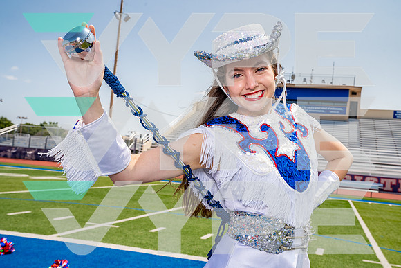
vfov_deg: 31.2
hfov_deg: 45.4
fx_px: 479
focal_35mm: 43
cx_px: 200
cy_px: 134
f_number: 11
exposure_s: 1/250
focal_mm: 43
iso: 200
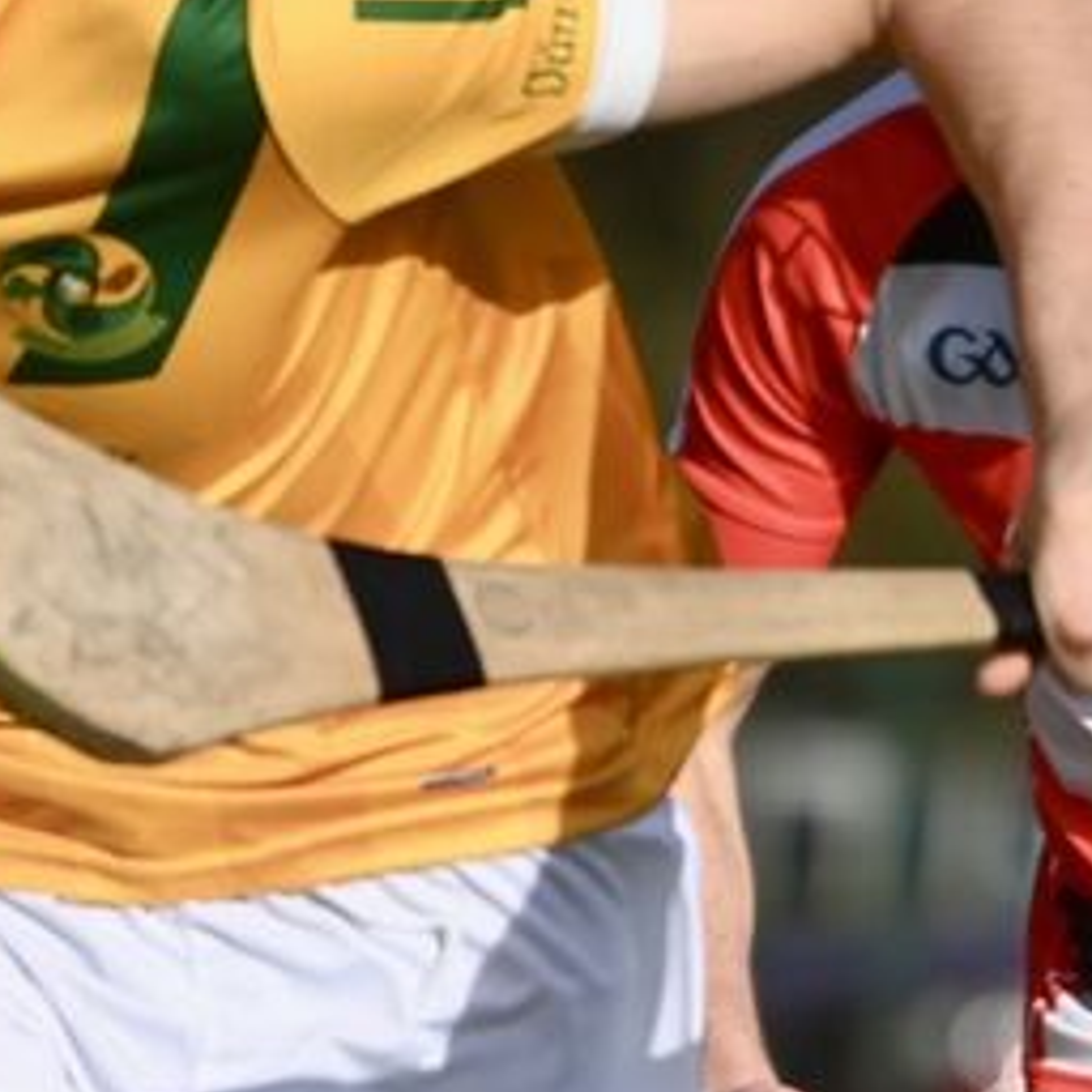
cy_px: 491
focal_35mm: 1276
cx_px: 43
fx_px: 45541
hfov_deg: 1.4
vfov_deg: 1.4
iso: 800
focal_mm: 320
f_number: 5.6
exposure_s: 1/8000
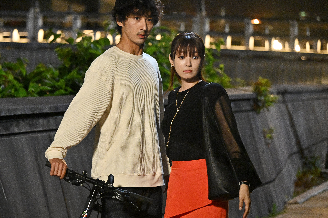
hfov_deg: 15.9
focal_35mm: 129
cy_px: 101
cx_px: 140
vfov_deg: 10.6
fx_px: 1175
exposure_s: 1/40
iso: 10000
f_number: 4
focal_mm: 110
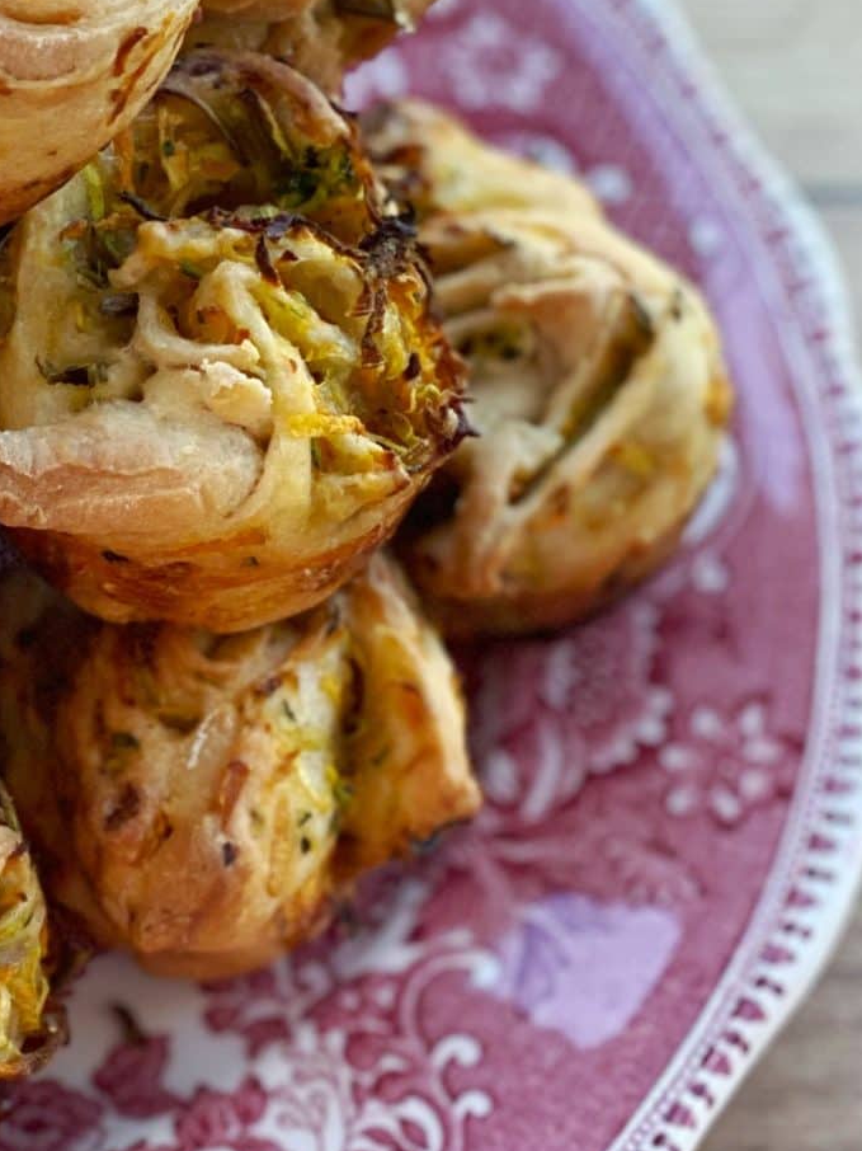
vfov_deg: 13.4
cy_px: 617
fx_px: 4883
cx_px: -187
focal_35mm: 147
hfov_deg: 9.9
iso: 80
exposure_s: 1/122
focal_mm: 6
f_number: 2
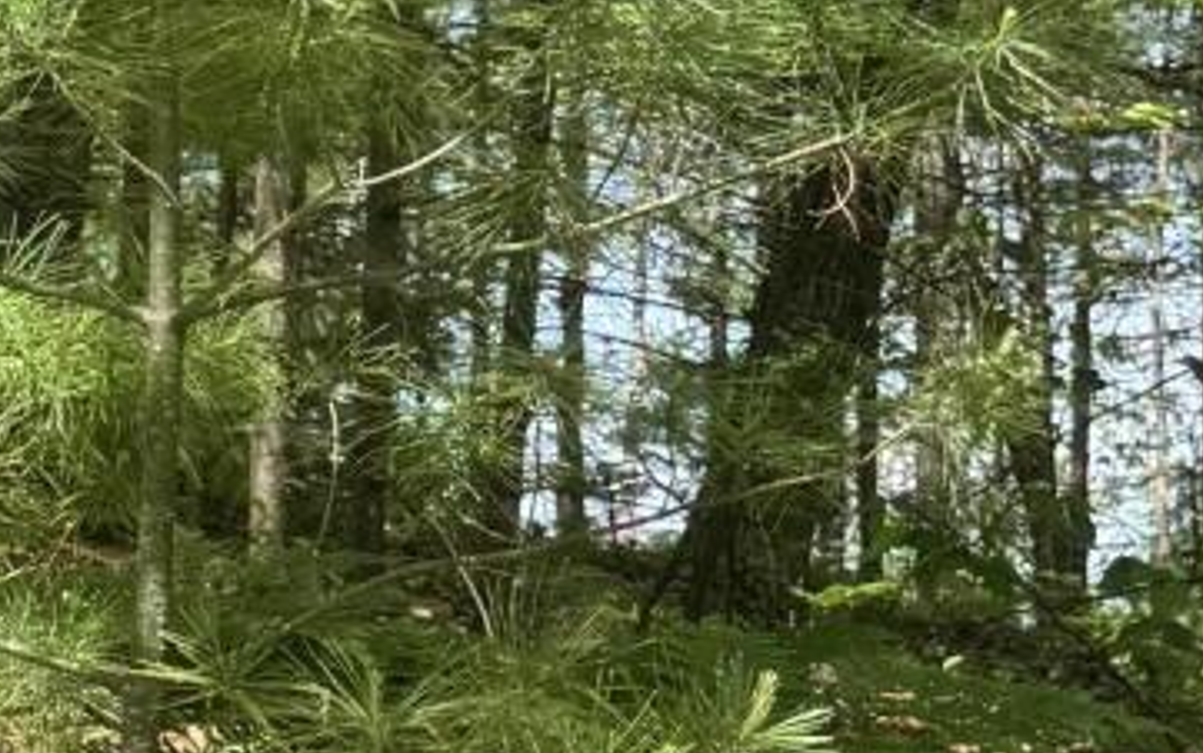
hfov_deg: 14.8
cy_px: 183
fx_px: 4625
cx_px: 497
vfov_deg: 9.3
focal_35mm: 141
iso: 80
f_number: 1.78
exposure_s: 1/925
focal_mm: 6.76
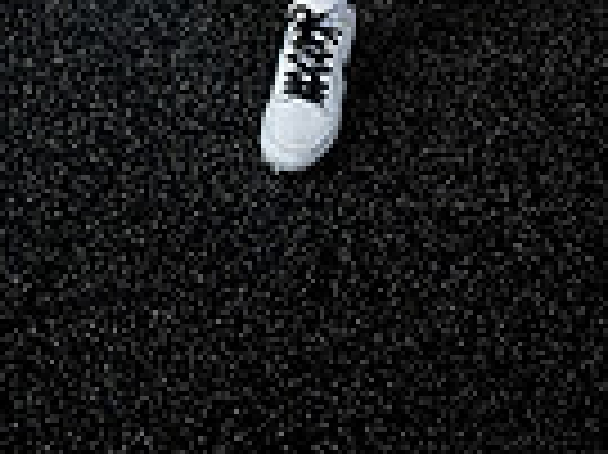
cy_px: -544
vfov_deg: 13.3
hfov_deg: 21.8
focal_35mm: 90
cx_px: 347
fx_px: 1579
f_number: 9
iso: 640
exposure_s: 1/250
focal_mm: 28
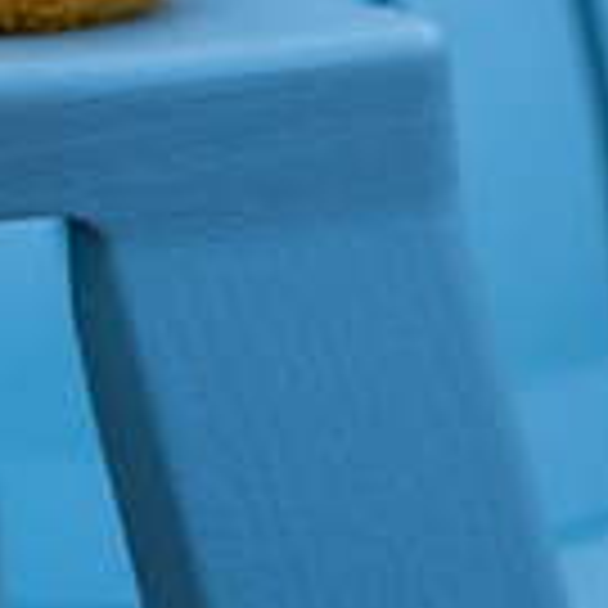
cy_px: -304
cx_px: 63
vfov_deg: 11.8
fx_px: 2802
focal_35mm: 141
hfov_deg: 12.3
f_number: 4
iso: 160
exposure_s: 1/125
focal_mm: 23
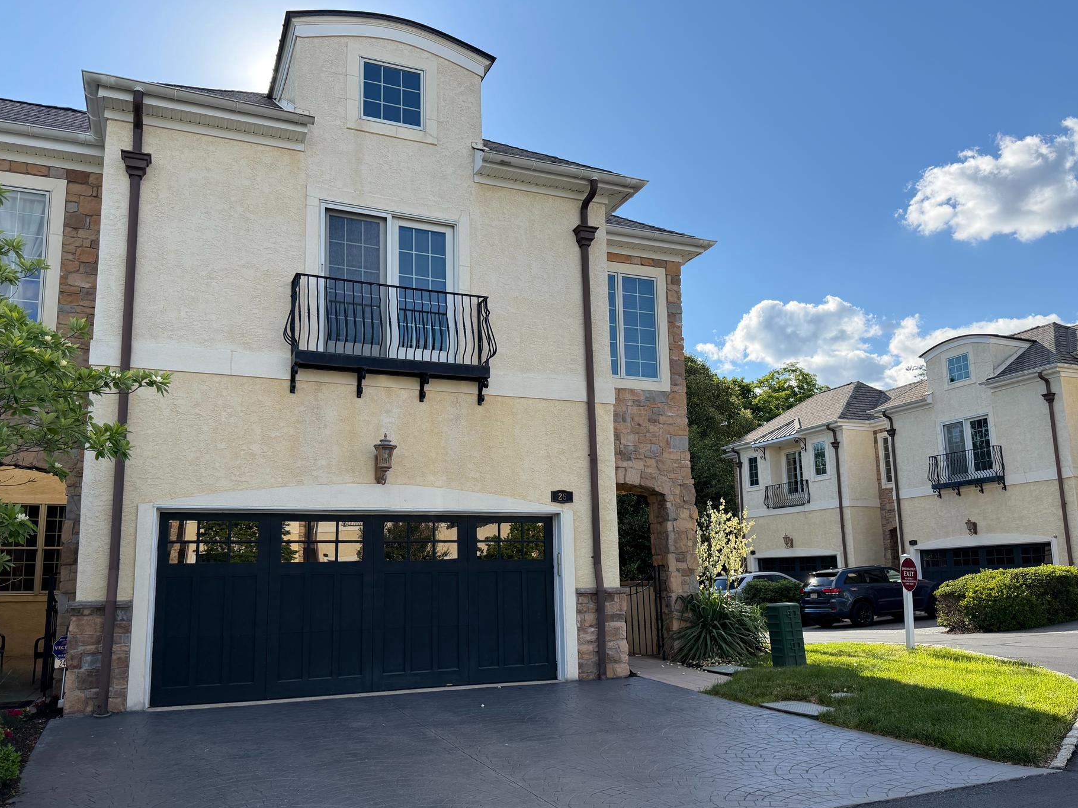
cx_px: 518
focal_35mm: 27
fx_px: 841
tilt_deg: +9.5
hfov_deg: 65.3
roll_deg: +1.1
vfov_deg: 51.3
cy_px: 444
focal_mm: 6.76
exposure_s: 1/3584
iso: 100
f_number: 1.78
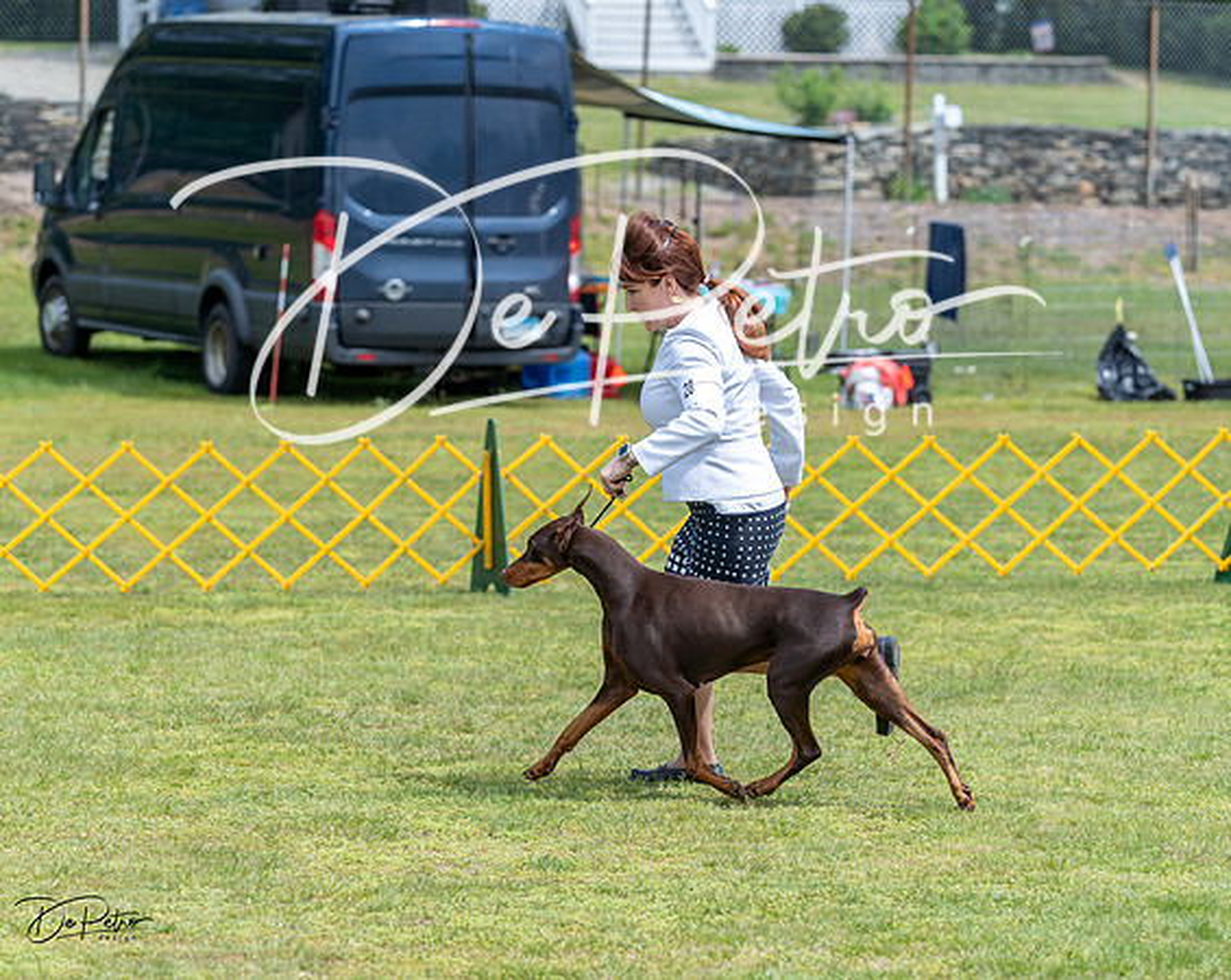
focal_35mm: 157
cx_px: 688
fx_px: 5721
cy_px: 403
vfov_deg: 9.8
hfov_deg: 12.3
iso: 100
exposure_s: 1/800
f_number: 4
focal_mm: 116
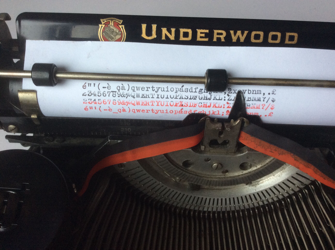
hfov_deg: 56.9
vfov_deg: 44.1
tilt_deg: -64.9
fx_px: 309
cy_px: 125
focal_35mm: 32
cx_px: 168
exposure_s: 1/25
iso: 80
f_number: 2.4
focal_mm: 3.3
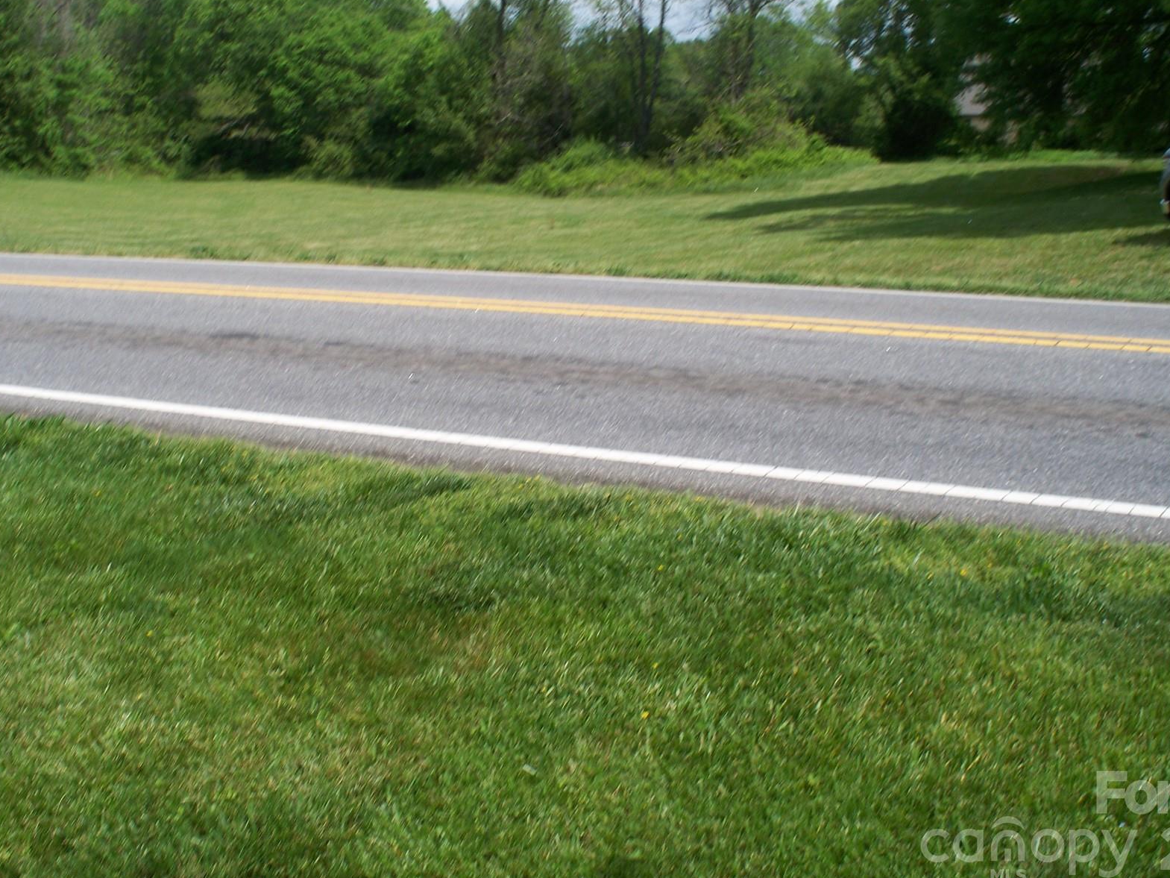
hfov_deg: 40.4
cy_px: 338
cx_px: 579
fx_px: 1589
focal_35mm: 47
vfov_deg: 30.8
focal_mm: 7.54
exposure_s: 1/400
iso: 64
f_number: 5
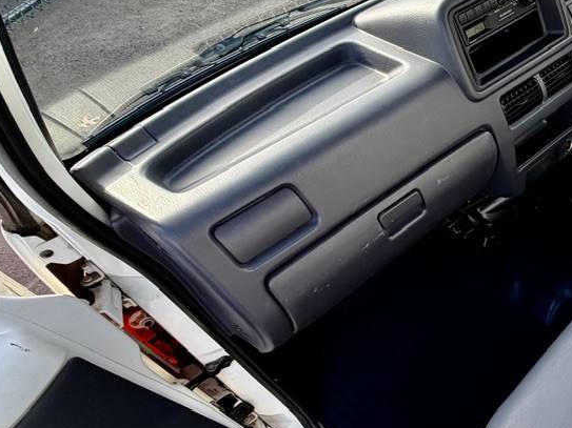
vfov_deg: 42.7
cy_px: 256
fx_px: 545
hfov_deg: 41.2
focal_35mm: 33
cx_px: 662
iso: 40
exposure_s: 1/157
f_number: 2.2
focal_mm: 2.22
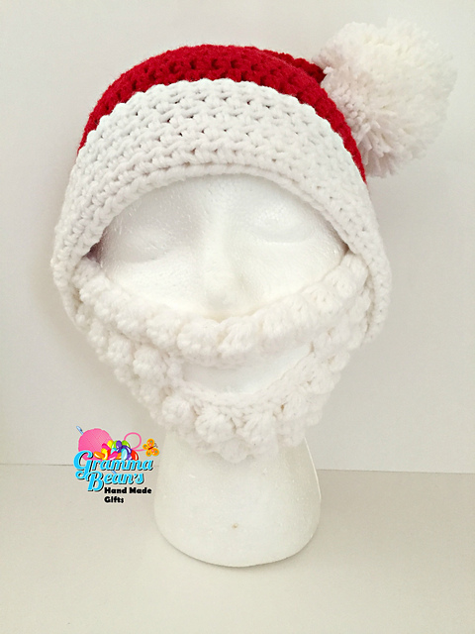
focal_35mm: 29
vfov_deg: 61.7
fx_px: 531
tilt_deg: -13.6
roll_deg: +0.4
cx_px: 238
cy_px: 317
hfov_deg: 48.2
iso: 160
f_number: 2.2
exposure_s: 1/30
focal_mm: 4.15
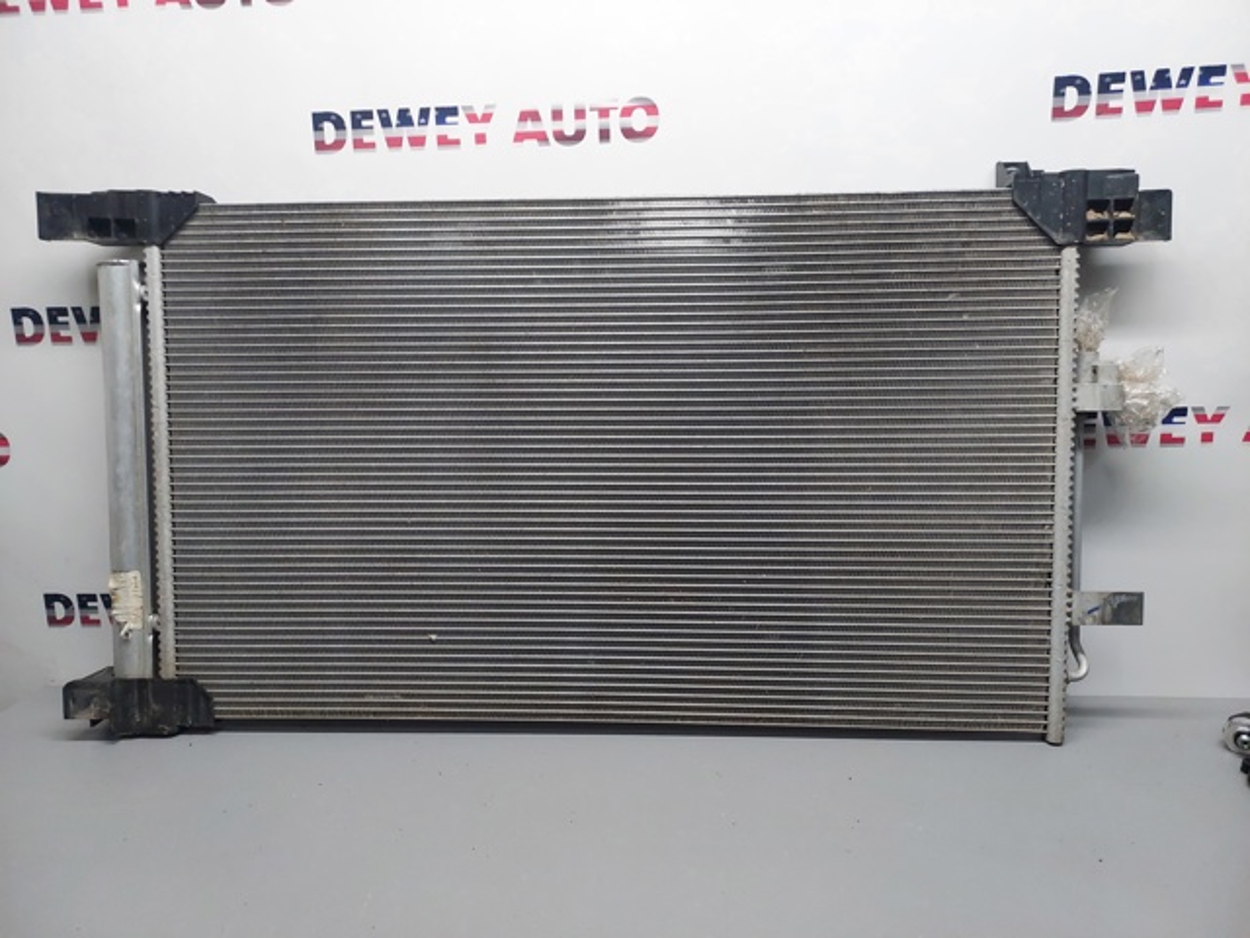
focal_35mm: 28
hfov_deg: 63.4
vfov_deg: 49.7
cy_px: 469
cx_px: 625
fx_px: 1011
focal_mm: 5.32
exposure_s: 1/120
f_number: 1.8
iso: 250
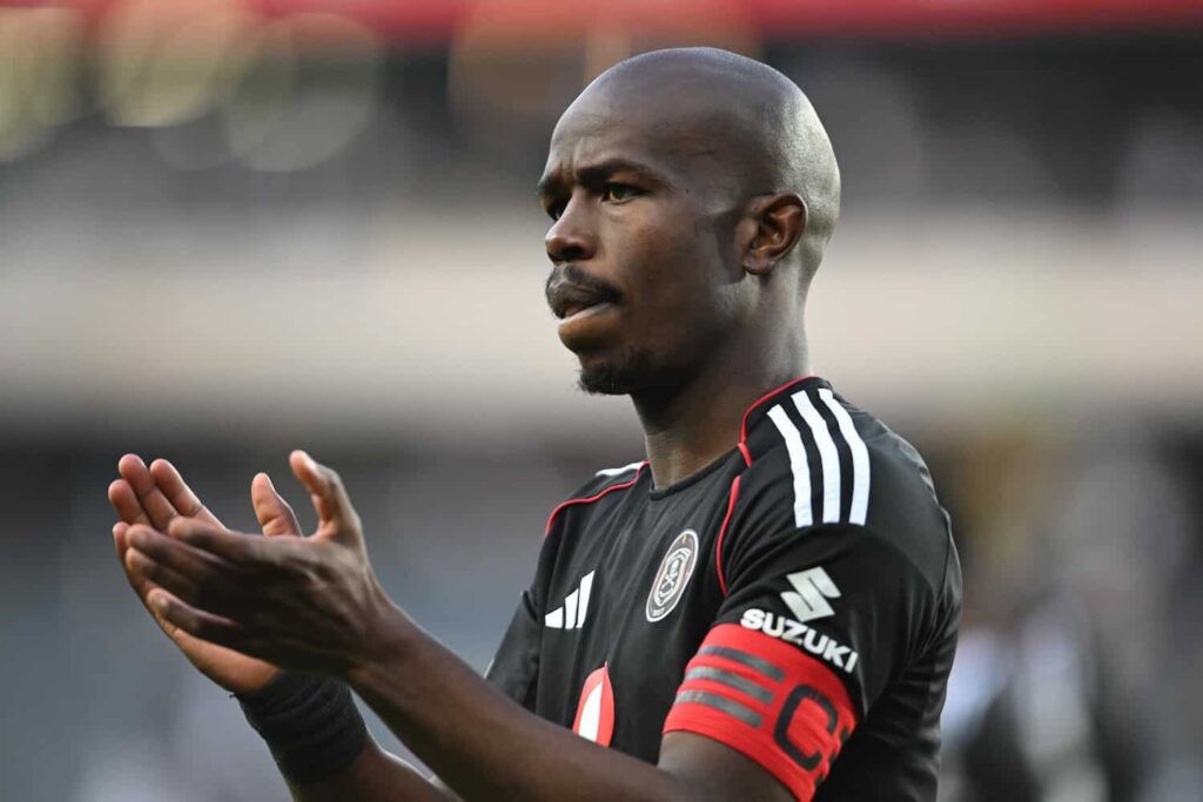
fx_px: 13368
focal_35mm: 400
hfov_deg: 5.2
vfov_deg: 3.4
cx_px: 602
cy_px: 401
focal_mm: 400
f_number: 3.2
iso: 1600
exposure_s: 1/640
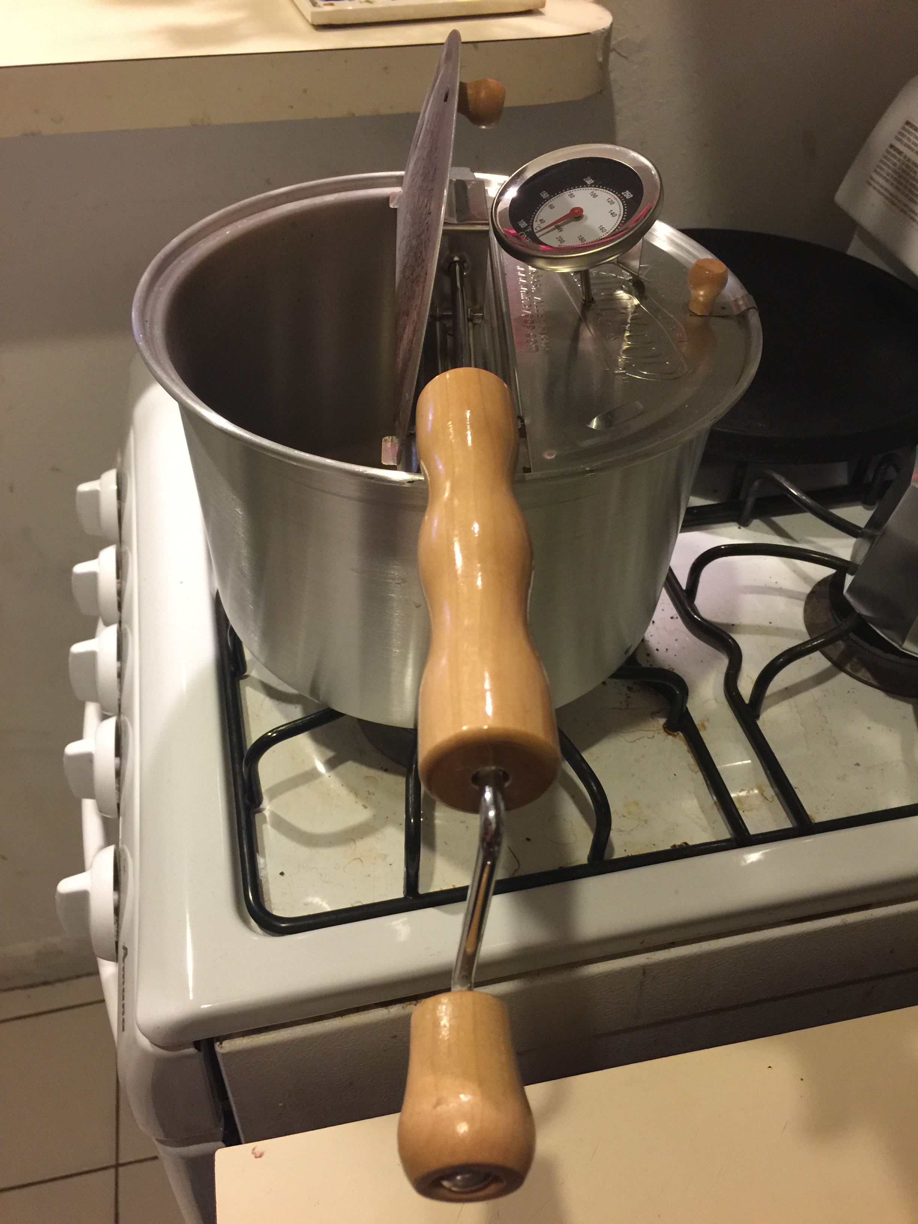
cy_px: 612
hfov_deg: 48.2
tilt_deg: -43.1
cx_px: 459
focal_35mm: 29
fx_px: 1025
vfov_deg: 61.7
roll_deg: -0.1
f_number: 2.2
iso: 100
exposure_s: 1/15
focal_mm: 4.15
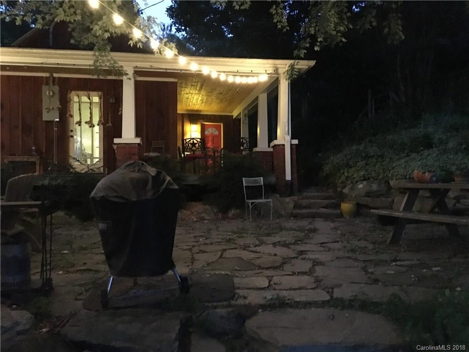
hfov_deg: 61.7
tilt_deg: +0.2
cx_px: 234
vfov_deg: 48.2
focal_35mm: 29
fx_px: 393
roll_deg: -0.3
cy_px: 176
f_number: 2.2
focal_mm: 4.15
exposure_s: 1/15
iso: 1600
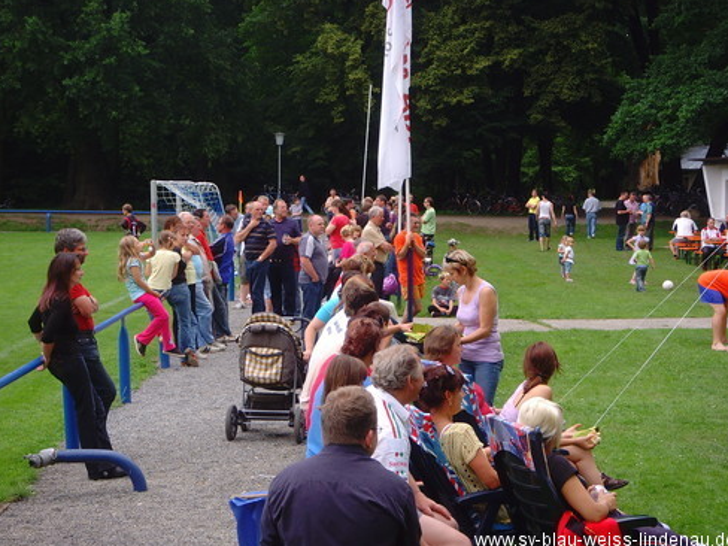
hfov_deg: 23.8
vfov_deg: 18.0
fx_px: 1725
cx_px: 371
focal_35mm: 82
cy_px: 272
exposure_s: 1/180
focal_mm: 13.7
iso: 80
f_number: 4.2
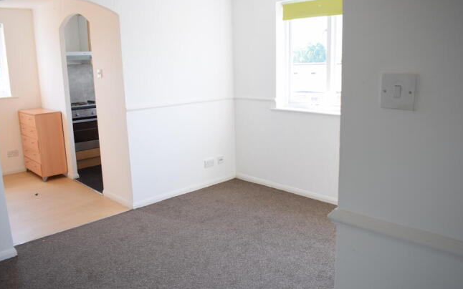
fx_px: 391
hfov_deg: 61.2
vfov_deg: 40.6
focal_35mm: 31
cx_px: 230
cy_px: 138
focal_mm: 20
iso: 400
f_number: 5.6
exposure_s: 1/125
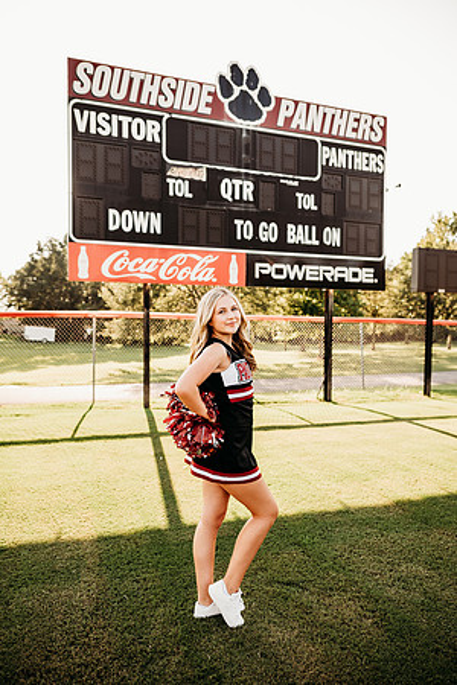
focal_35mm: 24
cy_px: 342
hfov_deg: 53.1
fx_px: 457
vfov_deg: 73.7
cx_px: 228
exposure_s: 1/640
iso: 200
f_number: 2.8
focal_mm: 24
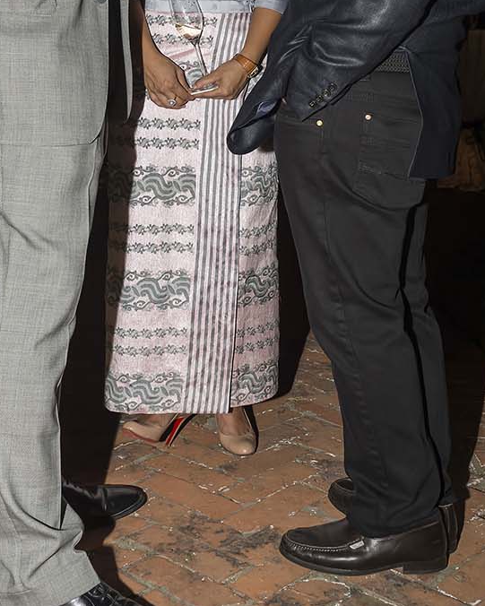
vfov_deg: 36.2
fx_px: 861
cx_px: 223
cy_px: 53
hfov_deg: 31.4
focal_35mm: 48
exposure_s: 1/60
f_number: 5.6
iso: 400
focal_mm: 24
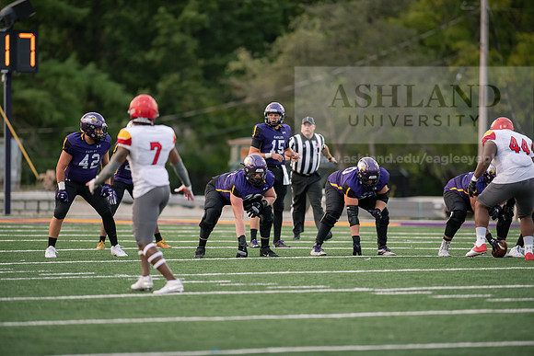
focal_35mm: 300
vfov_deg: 4.6
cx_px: 267
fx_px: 4451
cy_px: 178
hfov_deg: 6.9
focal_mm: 300
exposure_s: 1/1000
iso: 1600
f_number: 2.8
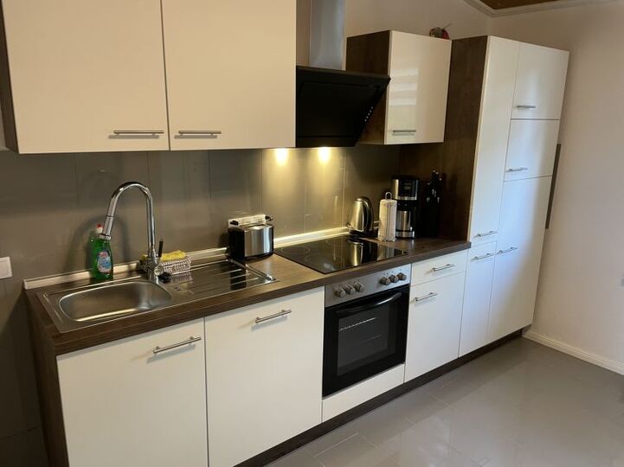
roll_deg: -3.2
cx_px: 312
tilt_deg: -15.4
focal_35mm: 26
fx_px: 468
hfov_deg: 67.3
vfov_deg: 53.0
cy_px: 234
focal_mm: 4.2
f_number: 1.6
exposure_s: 1/50
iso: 160
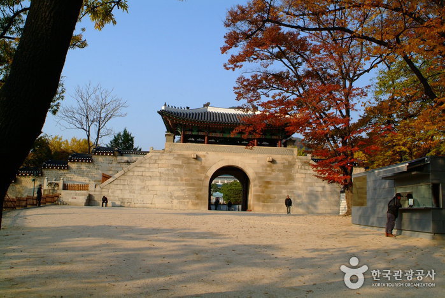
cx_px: 222
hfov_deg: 61.9
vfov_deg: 43.7
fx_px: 371
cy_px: 149
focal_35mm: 30
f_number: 11
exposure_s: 1/500
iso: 800
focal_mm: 20
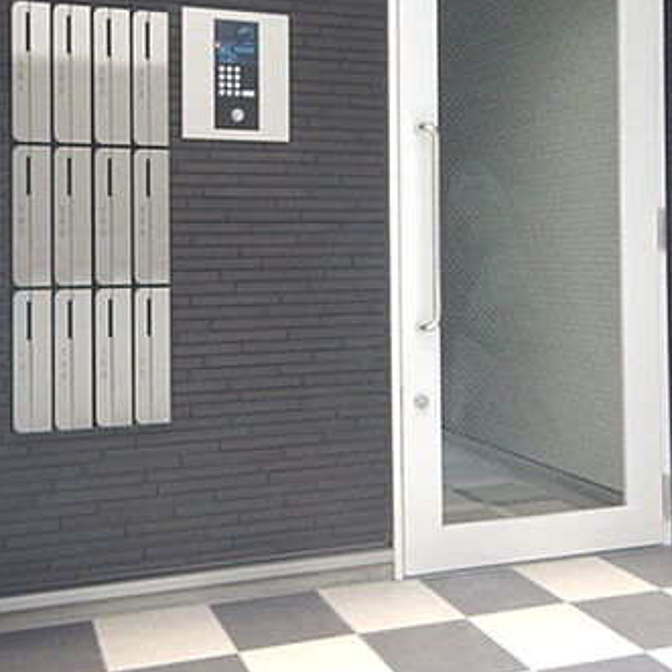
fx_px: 900
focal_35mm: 41
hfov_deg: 40.8
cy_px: 240
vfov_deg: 40.5
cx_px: 286
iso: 360
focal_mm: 4.3
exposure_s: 1/30
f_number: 2.8
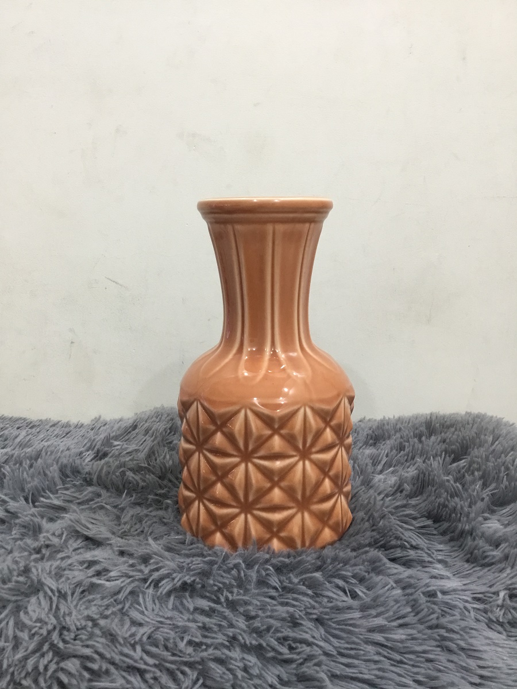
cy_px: 344
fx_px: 617
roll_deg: -0.2
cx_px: 258
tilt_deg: -9.6
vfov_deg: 58.4
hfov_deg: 45.4
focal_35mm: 31
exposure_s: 1/33
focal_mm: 3.3
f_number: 2.4
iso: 125
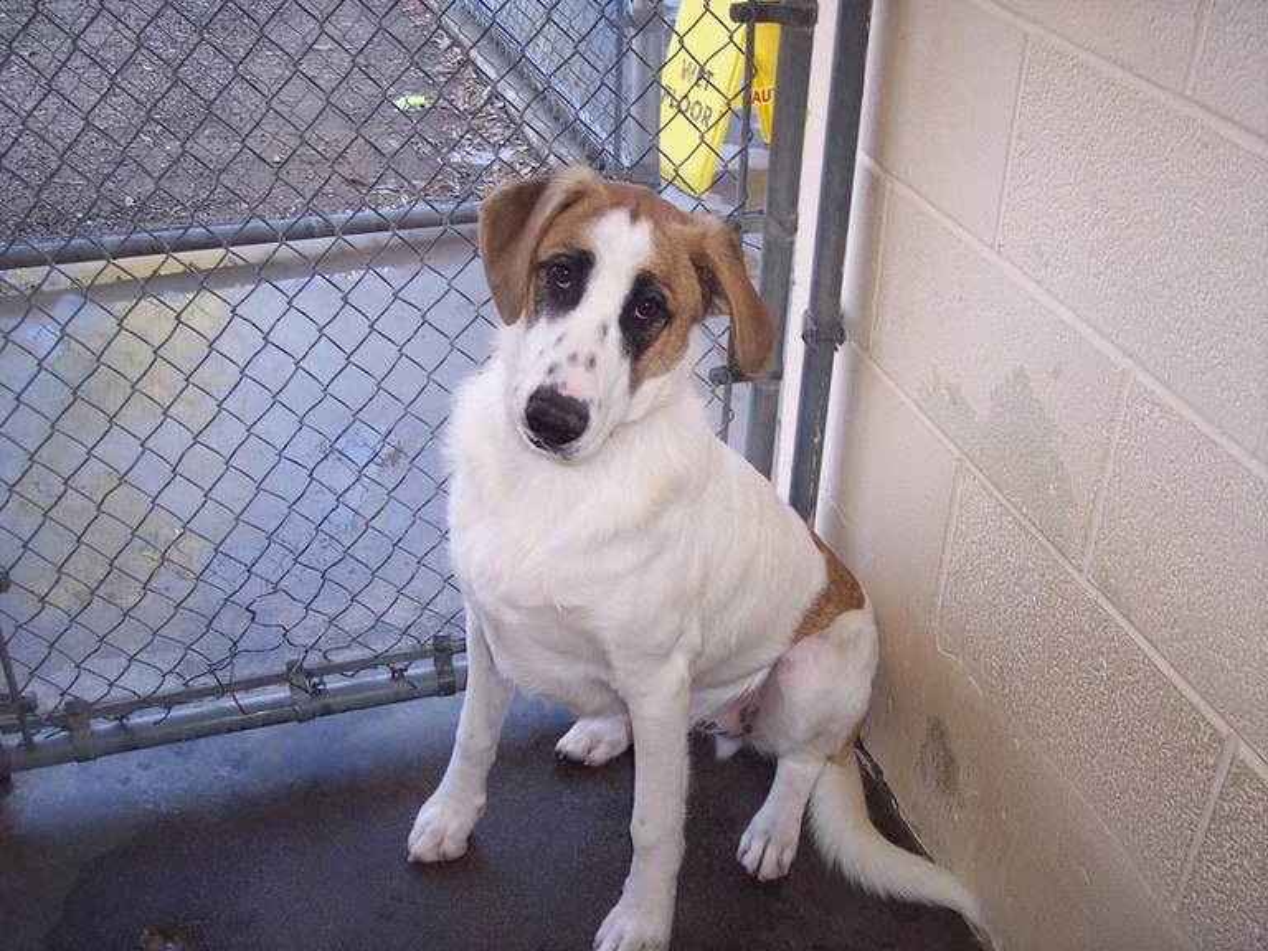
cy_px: 476
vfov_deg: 36.8
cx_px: 634
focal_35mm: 39
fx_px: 1429
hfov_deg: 47.9
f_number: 2.8
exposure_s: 1/60
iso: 100
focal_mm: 8
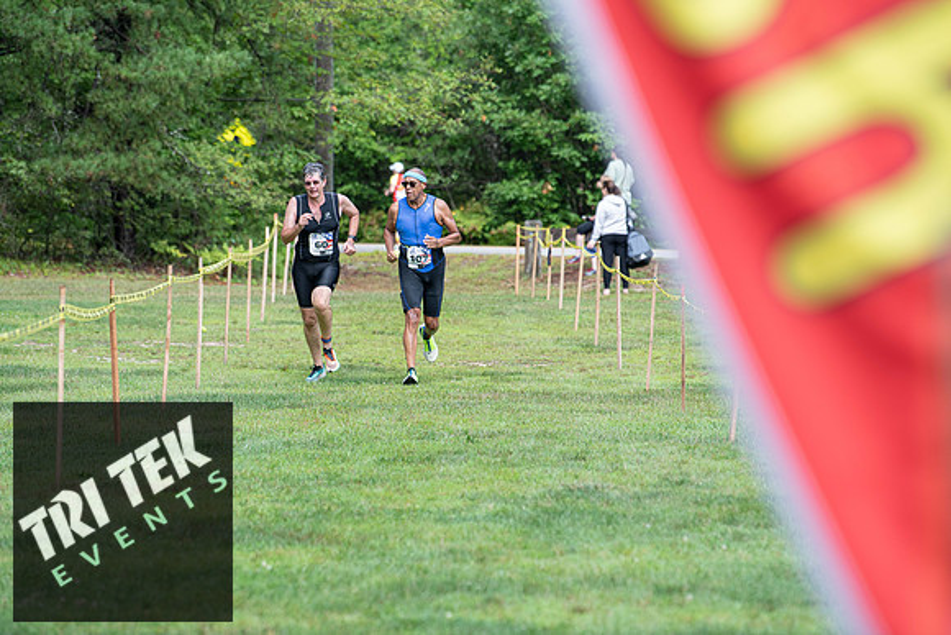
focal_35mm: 200
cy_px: 318
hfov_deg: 10.3
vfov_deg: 6.9
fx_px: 5284
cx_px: 476
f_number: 4.5
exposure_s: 1/640
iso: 320
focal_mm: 200
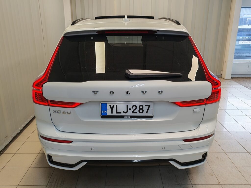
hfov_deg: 58.4
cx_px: 126
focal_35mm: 31
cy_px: 94
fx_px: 225
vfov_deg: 45.4
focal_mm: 5.4
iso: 50
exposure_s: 1/120
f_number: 1.6
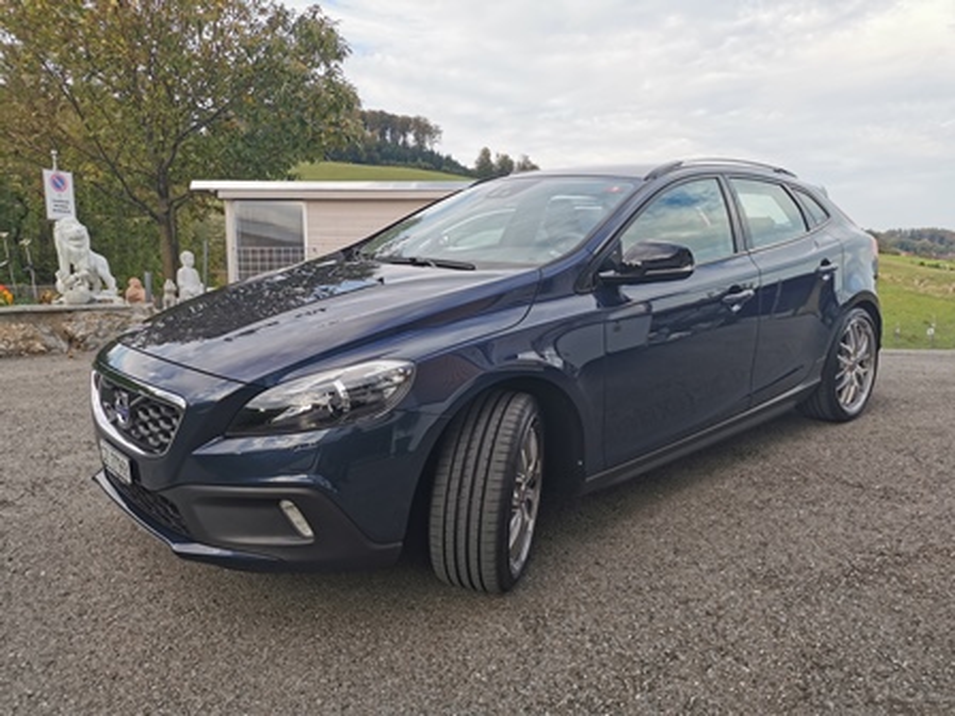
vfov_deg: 51.4
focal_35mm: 27
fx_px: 745
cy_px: 358
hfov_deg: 65.3
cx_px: 478
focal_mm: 5.58
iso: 50
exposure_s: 1/580
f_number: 1.8
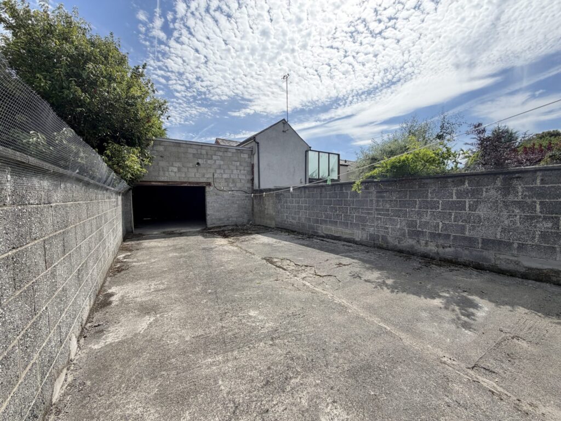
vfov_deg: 85.7
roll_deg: +0.6
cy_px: 210
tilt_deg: -3.5
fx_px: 227
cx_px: 280
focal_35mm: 14
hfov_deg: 102.1
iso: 40
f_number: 2.2
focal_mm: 2.22
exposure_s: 1/770
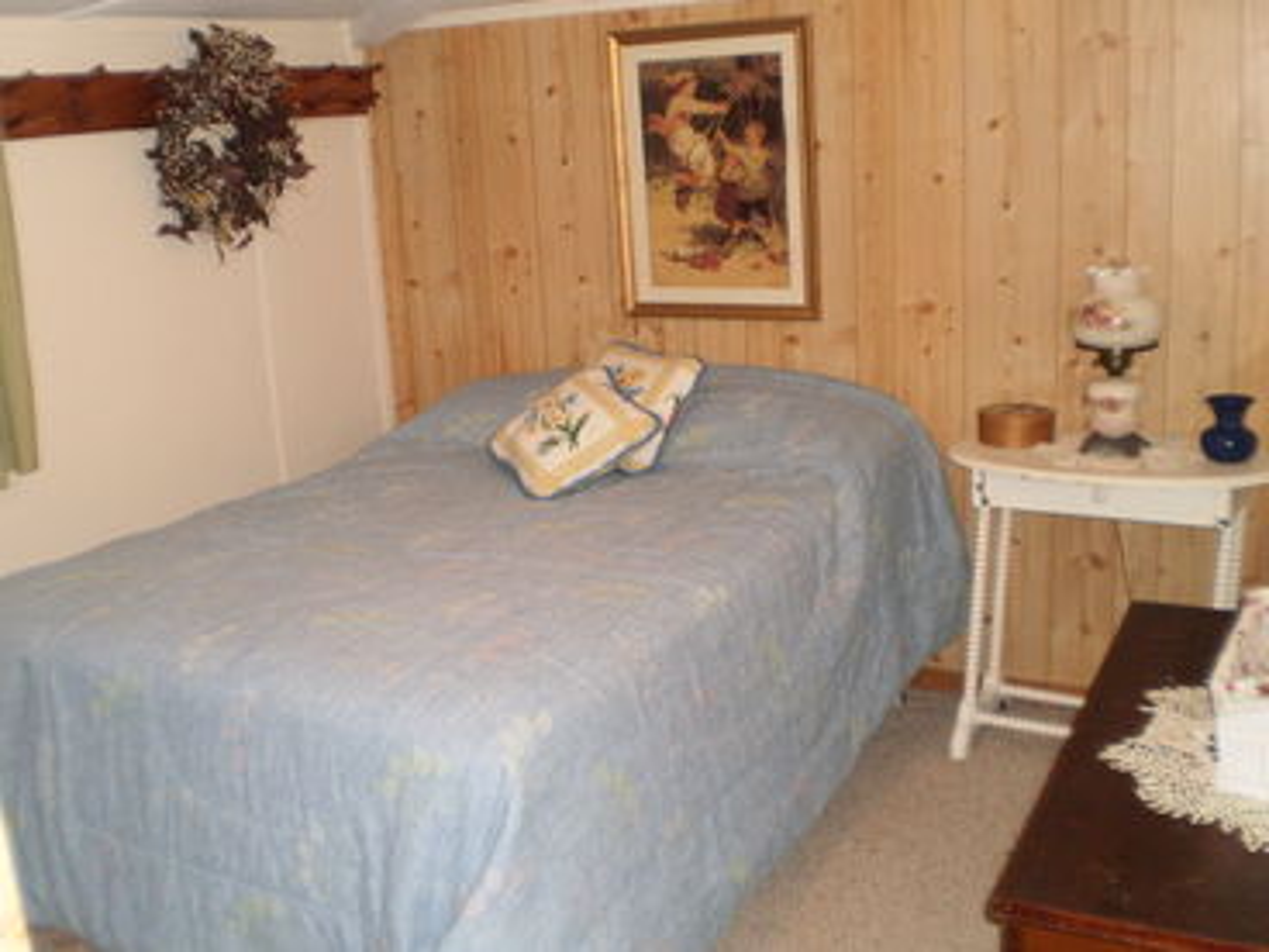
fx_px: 1320
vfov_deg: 39.7
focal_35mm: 36
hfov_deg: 51.4
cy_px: 476
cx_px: 634
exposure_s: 1/30
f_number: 3.1
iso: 250
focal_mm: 6.3
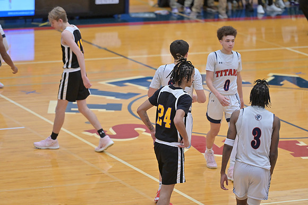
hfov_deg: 10.8
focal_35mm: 190
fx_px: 1625
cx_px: 154
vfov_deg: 7.2
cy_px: 102
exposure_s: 1/800
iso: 3600
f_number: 4
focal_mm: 190
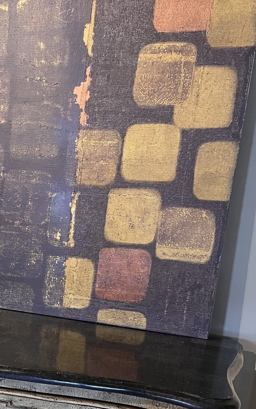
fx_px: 592
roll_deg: -3.5
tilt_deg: -16.5
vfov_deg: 36.9
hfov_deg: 23.5
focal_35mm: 53
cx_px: 8
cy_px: 325
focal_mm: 5.1
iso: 250
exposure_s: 1/60
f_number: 1.6
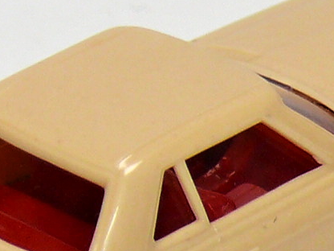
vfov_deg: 2.9
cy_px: 164
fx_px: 5008
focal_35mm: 519
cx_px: 210
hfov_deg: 3.8
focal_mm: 16.1
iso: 100
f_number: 4
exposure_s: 1/30
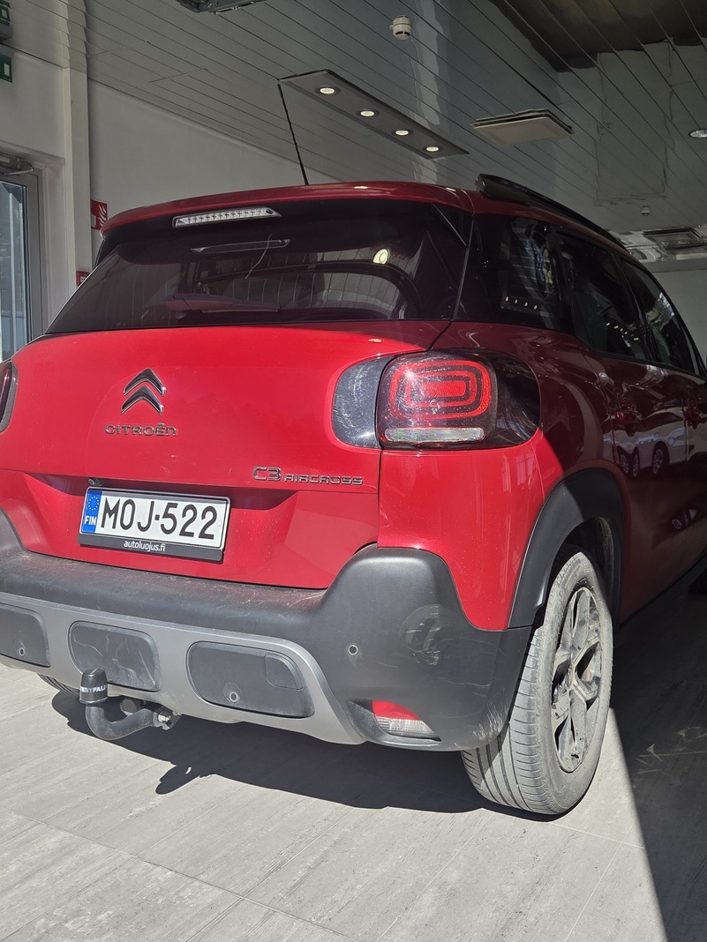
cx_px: 382
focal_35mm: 31
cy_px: 470
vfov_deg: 58.4
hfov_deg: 45.4
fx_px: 844
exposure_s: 1/2476
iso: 80
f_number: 1.8
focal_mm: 5.4
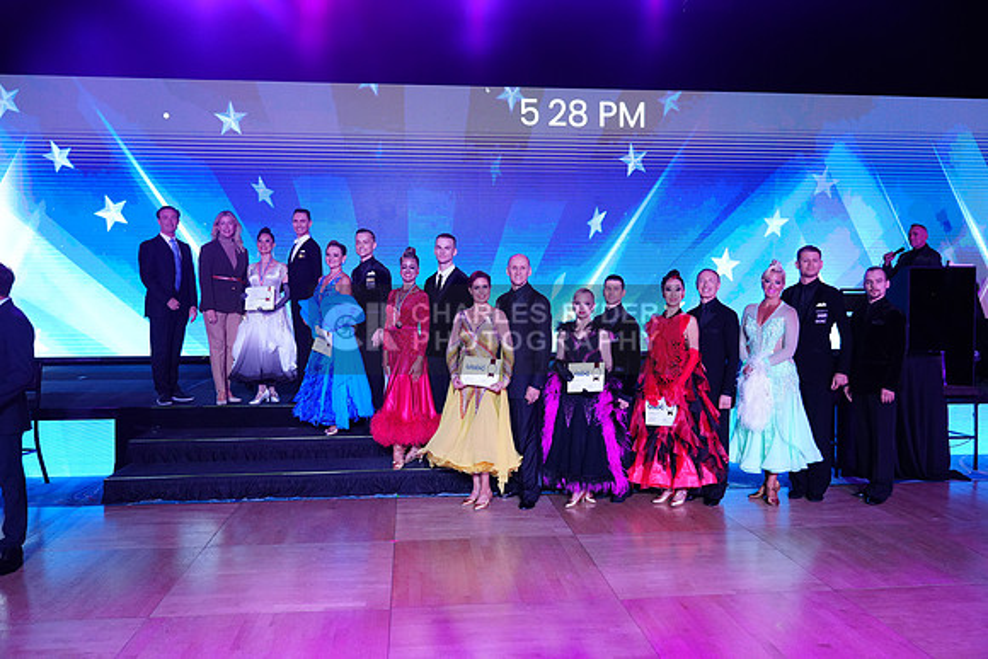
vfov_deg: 43.6
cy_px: 330
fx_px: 823
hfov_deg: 61.9
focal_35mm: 30
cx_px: 494
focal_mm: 30
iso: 2000
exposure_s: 1/500
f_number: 4
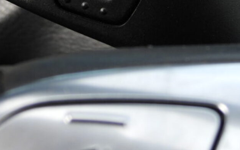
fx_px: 1334
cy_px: -42
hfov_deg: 10.3
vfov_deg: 6.4
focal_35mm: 204
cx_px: 120
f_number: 3.5
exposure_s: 1/200
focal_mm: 13.5
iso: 100
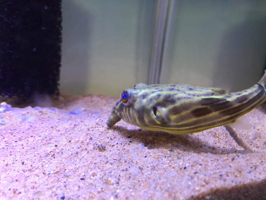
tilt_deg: -15.9
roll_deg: -5.7
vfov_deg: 48.2
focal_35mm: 29
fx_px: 223
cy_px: 100
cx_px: 133
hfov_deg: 61.7
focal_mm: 4.15
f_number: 2.2
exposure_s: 1/30
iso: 250
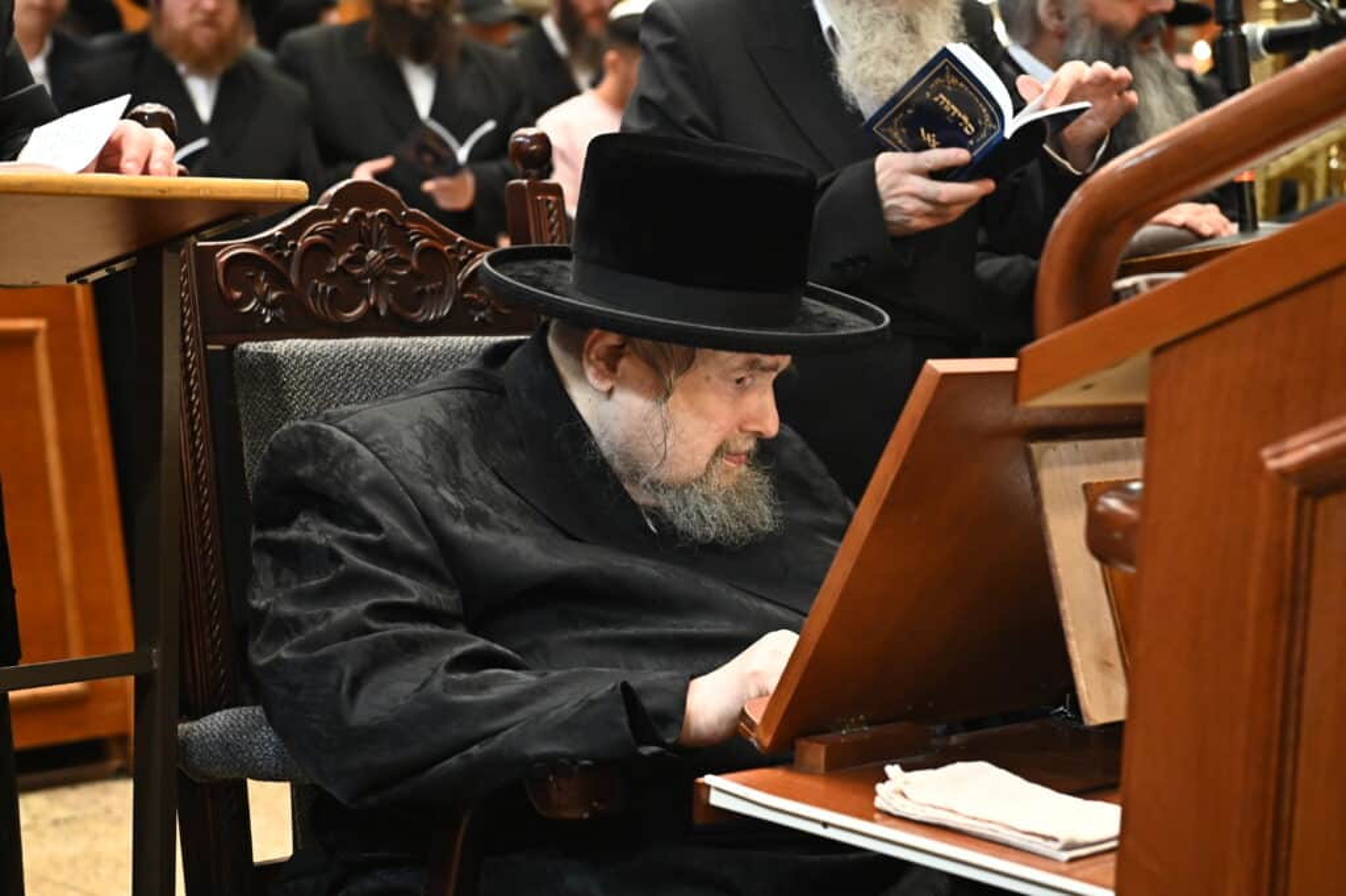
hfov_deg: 28.9
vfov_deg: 19.4
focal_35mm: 70
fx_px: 2616
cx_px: 673
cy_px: 448
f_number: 5
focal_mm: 70
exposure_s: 1/60
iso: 2000
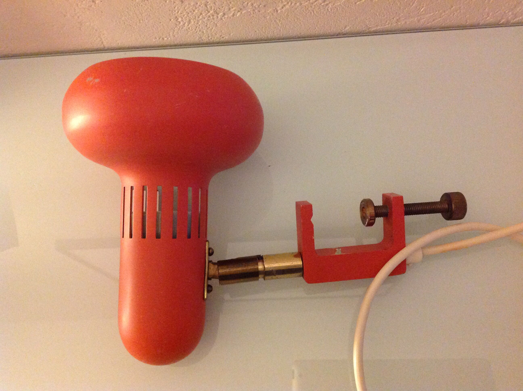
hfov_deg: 52.7
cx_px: 262
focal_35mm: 35
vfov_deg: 40.6
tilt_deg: -70.9
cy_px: 196
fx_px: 528
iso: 500
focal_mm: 4.28
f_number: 2.4
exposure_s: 1/17
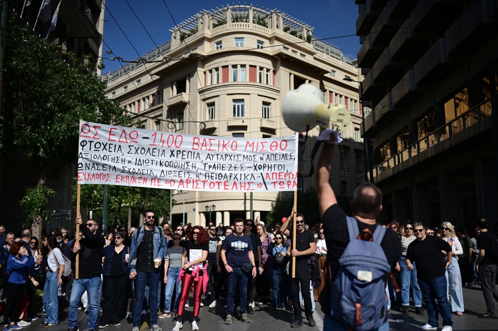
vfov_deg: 37.8
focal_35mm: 35
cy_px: 166
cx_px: 249
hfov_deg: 54.5
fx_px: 484
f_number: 2
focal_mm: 35
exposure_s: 1/8000
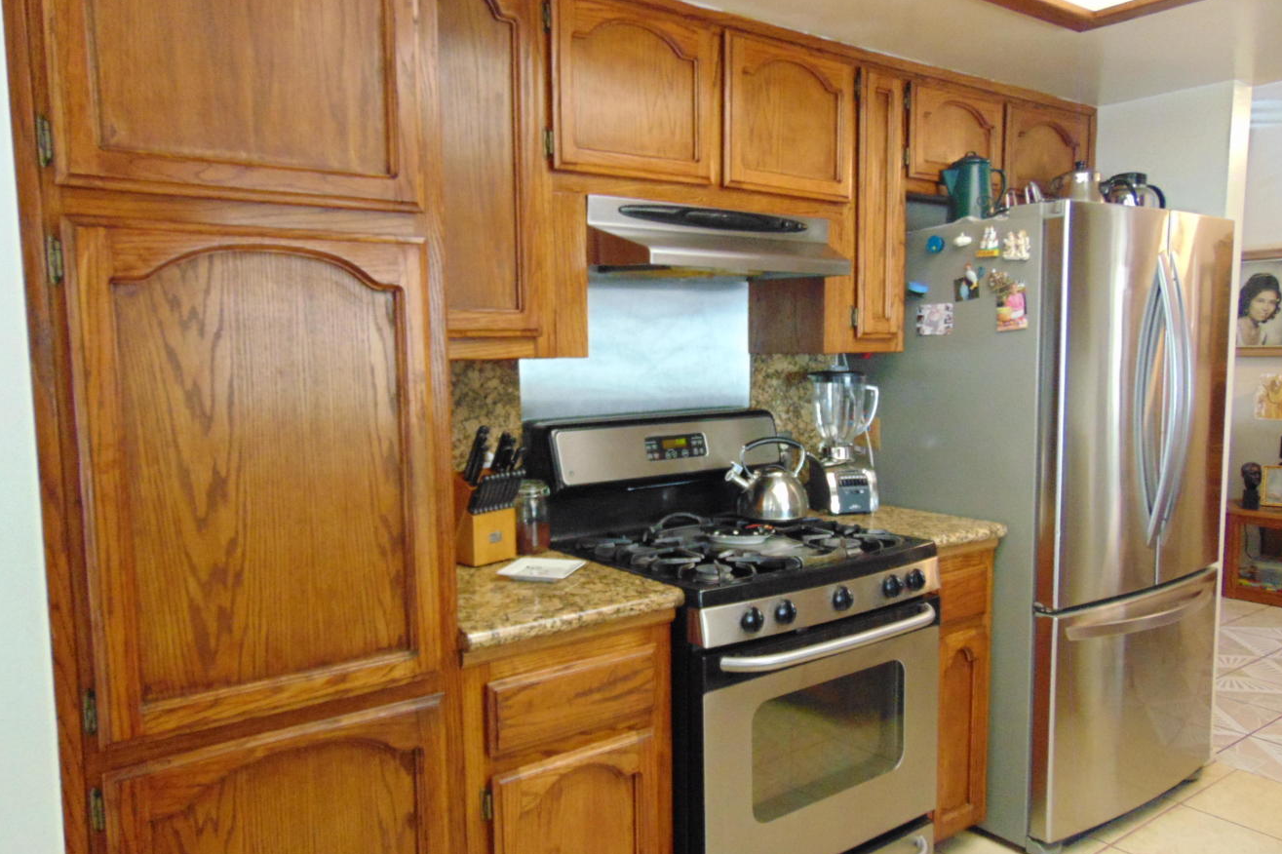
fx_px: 961
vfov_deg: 47.9
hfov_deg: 67.4
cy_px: 462
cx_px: 646
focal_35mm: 27
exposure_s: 1/60
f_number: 3
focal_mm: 4.5
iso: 500
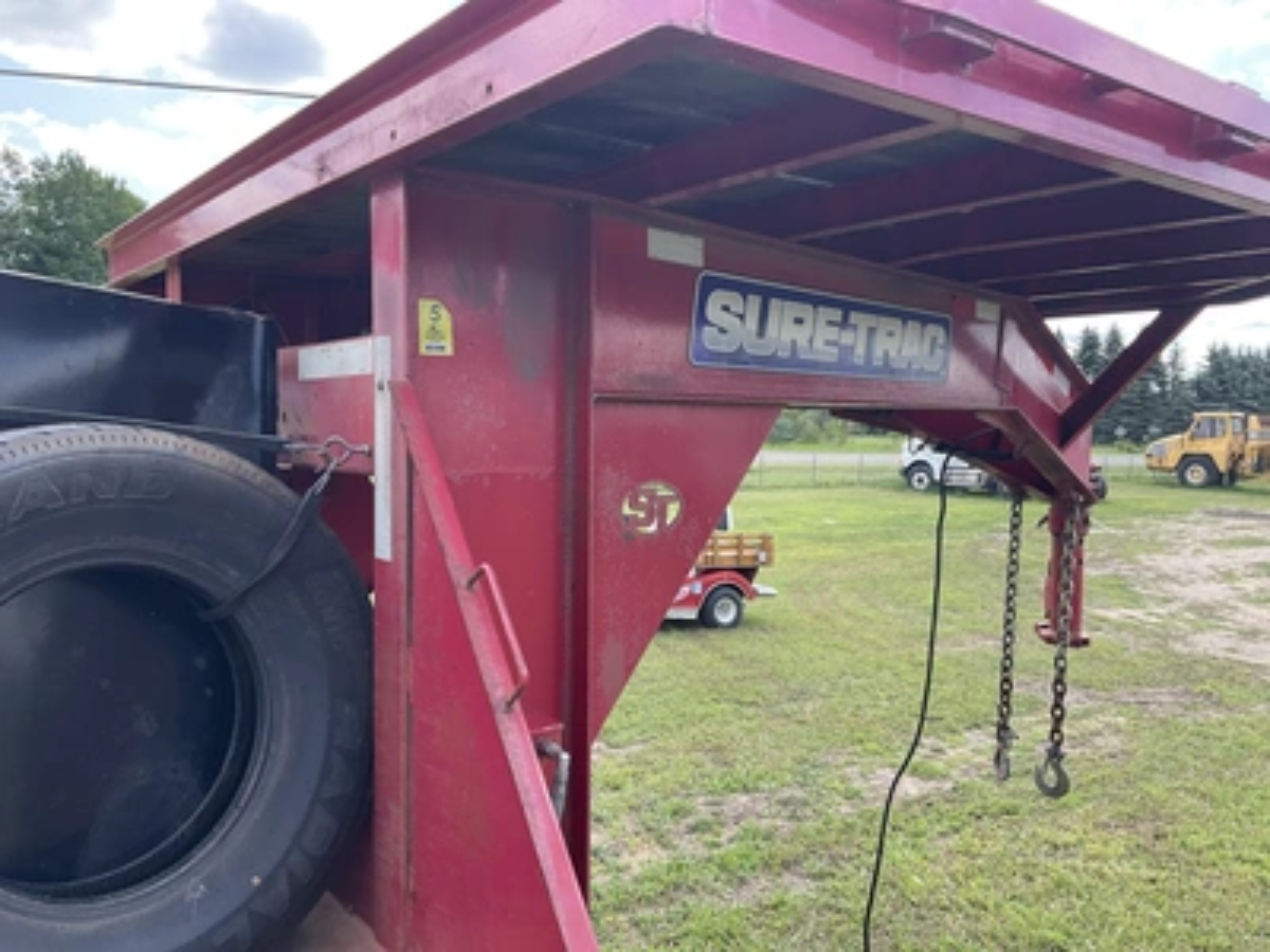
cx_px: 635
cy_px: 476
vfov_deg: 48.2
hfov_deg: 61.7
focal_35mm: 29
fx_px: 1064
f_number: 1.8
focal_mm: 3
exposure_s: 1/291
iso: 25
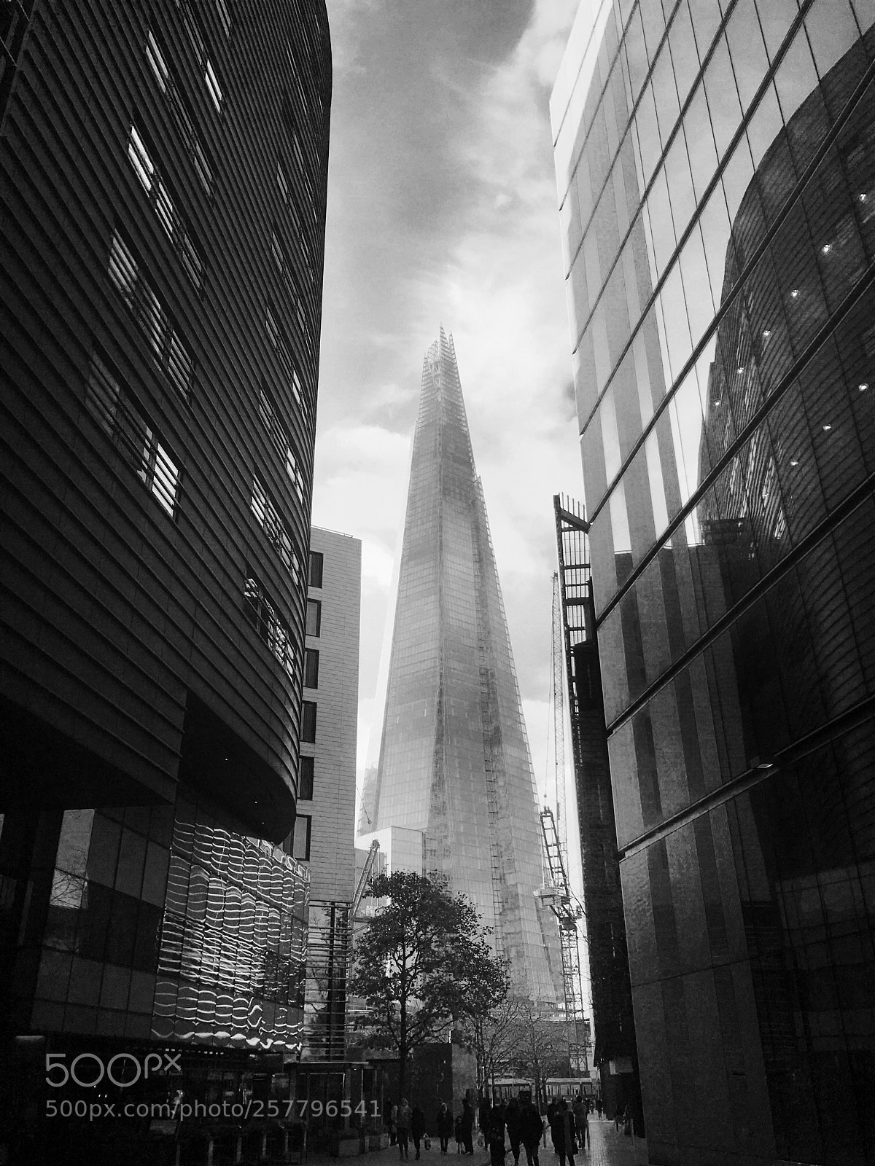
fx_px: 977
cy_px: 583
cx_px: 438
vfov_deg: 61.7
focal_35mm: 29
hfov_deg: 48.2
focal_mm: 4.15
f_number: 2.2
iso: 25
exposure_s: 1/927
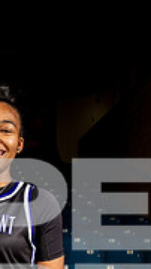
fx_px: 449
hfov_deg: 17.8
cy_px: 311
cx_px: -46
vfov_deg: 29.4
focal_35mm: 63
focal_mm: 24
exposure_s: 1/125
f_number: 7.1
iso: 250
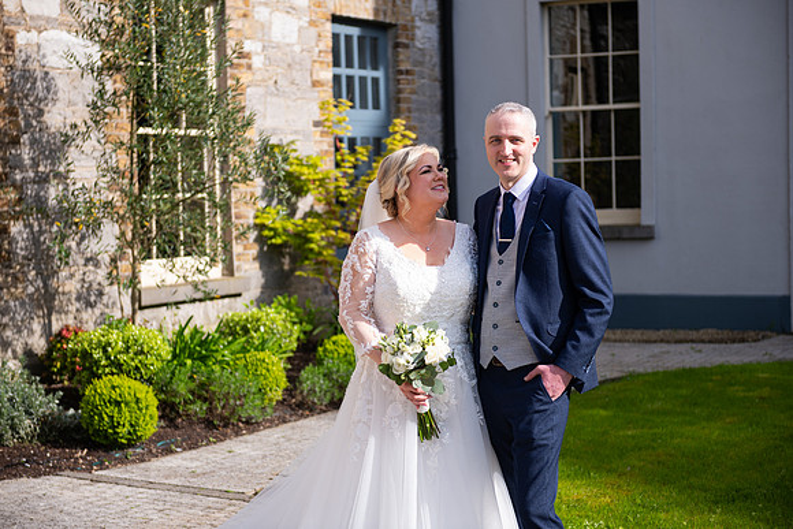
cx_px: 396
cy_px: 264
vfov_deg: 20.6
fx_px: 1454
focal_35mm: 66
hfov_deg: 30.5
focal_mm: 66
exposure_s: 1/500
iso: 80
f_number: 3.5
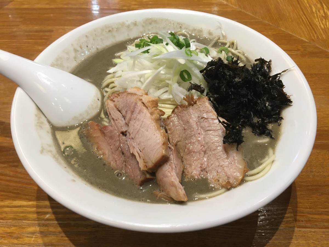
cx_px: 164
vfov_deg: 48.2
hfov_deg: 61.7
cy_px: 124
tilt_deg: -49.4
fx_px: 276
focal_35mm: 29
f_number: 2.2
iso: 125
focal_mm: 4.15
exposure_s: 1/33
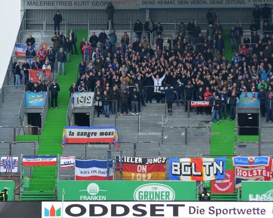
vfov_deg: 6.7
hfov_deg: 8.4
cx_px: 160
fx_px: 1854
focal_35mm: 230
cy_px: 109
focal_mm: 135
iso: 1000
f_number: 3.5
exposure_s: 1/1000
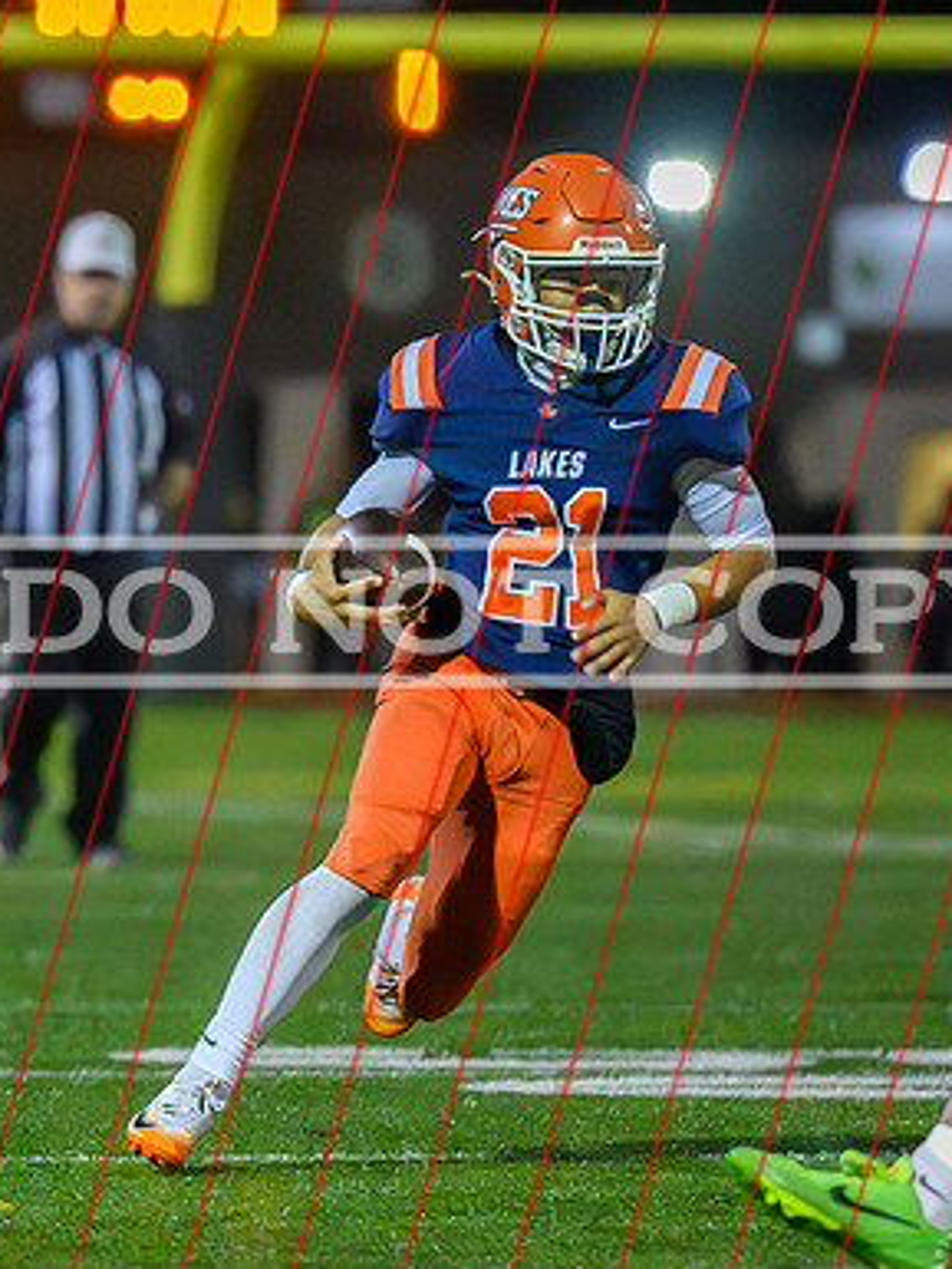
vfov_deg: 3.2
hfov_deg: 2.4
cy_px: 654
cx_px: 197
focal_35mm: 620
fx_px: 22722
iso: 25600
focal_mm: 200
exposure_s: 1/1250
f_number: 2.8
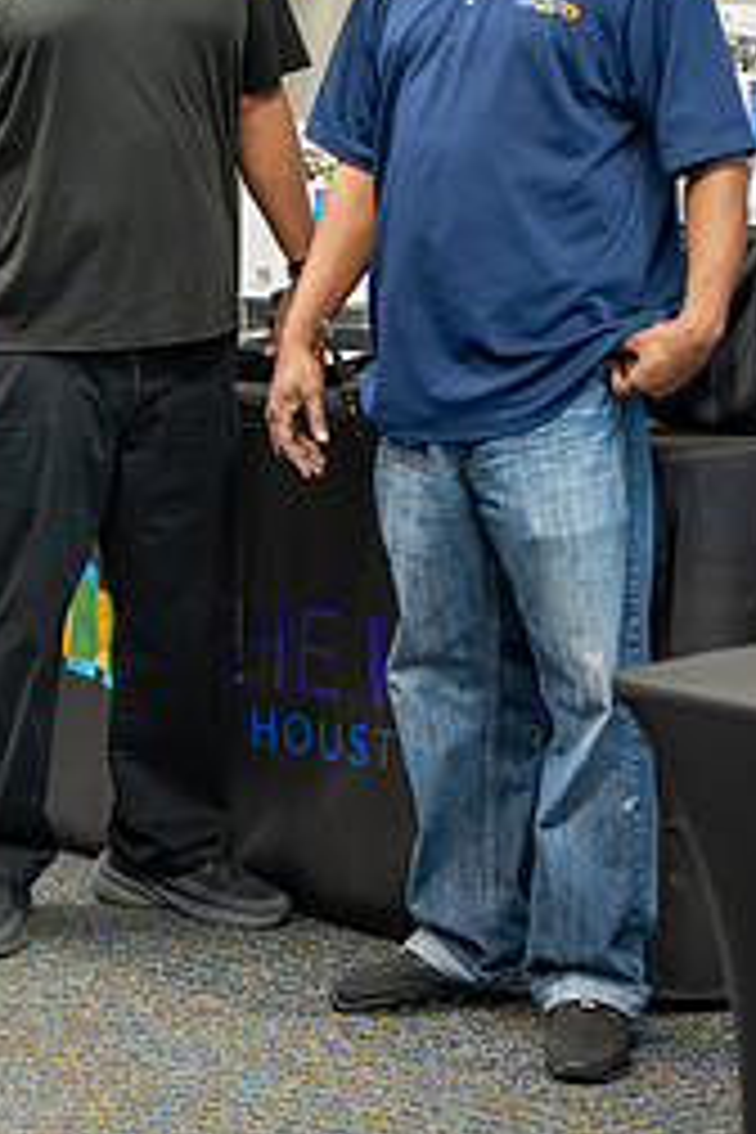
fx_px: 4788
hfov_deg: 9.0
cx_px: 126
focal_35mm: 152
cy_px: 225
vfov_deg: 13.4
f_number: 2.2
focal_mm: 85
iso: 2000
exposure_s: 1/160
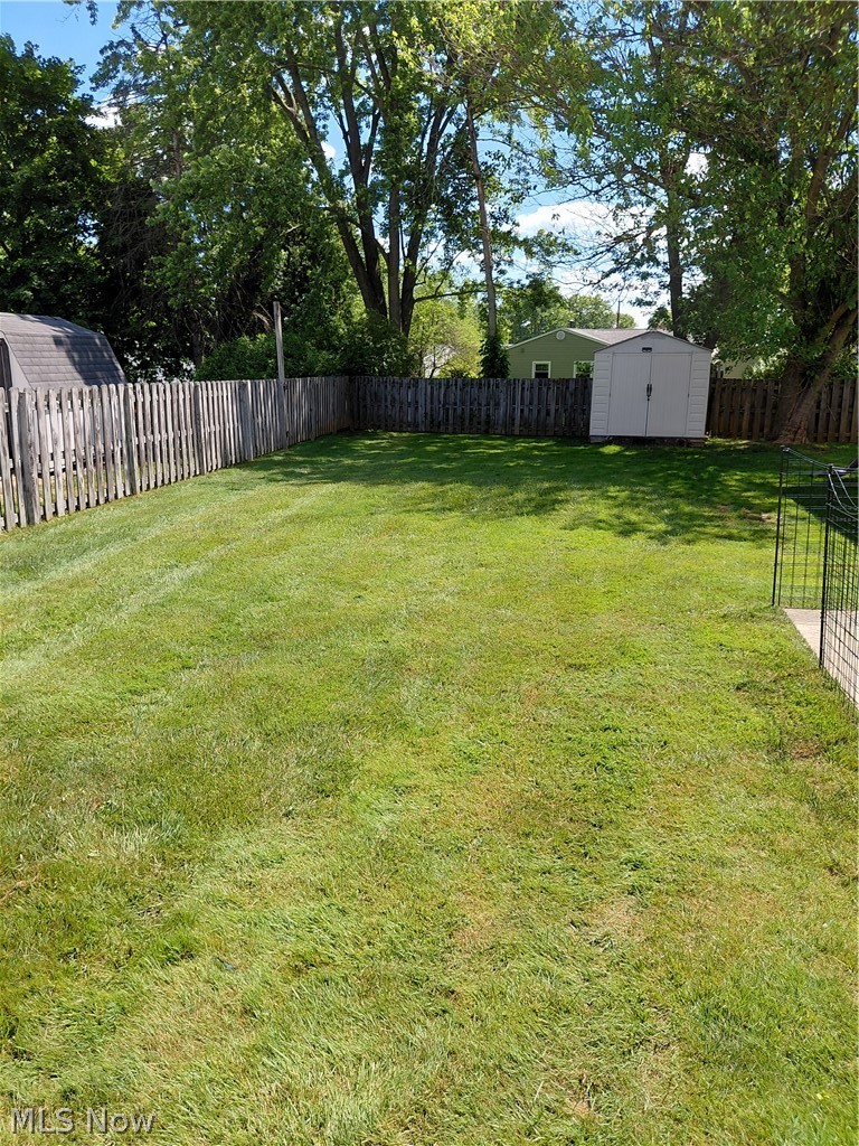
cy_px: 573
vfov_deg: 69.4
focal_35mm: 25
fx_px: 827
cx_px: 430
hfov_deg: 54.9
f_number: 1.8
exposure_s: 1/1089
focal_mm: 4.69
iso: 50
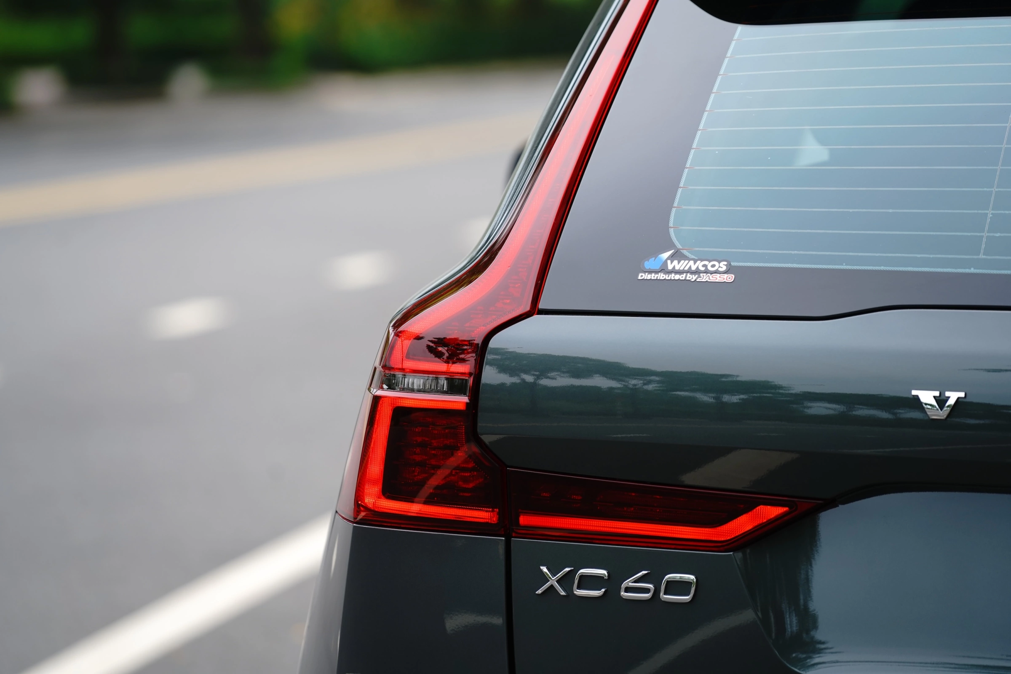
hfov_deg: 10.3
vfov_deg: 6.9
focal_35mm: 200
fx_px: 5616
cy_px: 337
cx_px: 506
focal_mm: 200
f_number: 4.5
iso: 250
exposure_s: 1/640
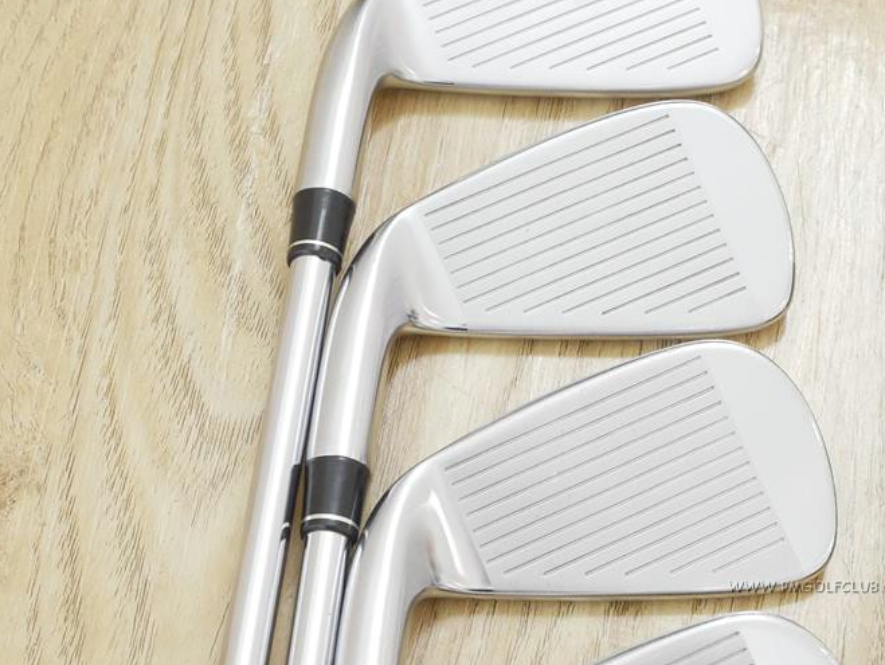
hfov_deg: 19.8
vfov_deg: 15.2
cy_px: 465
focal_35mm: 97
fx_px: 2481
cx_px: 823
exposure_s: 1/50
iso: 1600
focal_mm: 25
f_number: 4.5
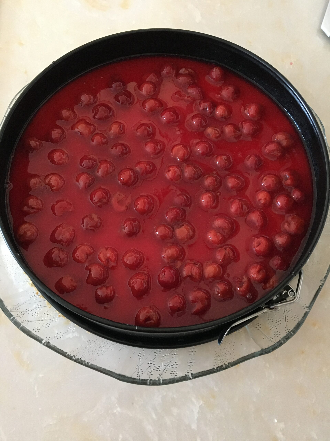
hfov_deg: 48.2
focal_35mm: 29
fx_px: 369
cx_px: 165
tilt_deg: -69.5
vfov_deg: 61.7
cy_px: 220
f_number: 2.2
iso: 250
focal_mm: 4.15
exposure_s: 1/17
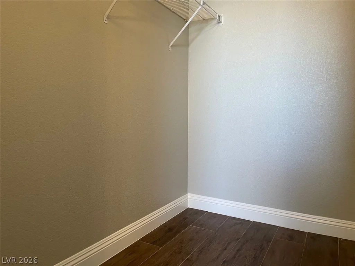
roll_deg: -0.4
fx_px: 267
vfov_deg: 53.1
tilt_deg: -4.0
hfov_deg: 67.3
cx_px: 178
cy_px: 133
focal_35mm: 26
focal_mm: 5.1
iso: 250
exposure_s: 1/60
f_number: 1.6
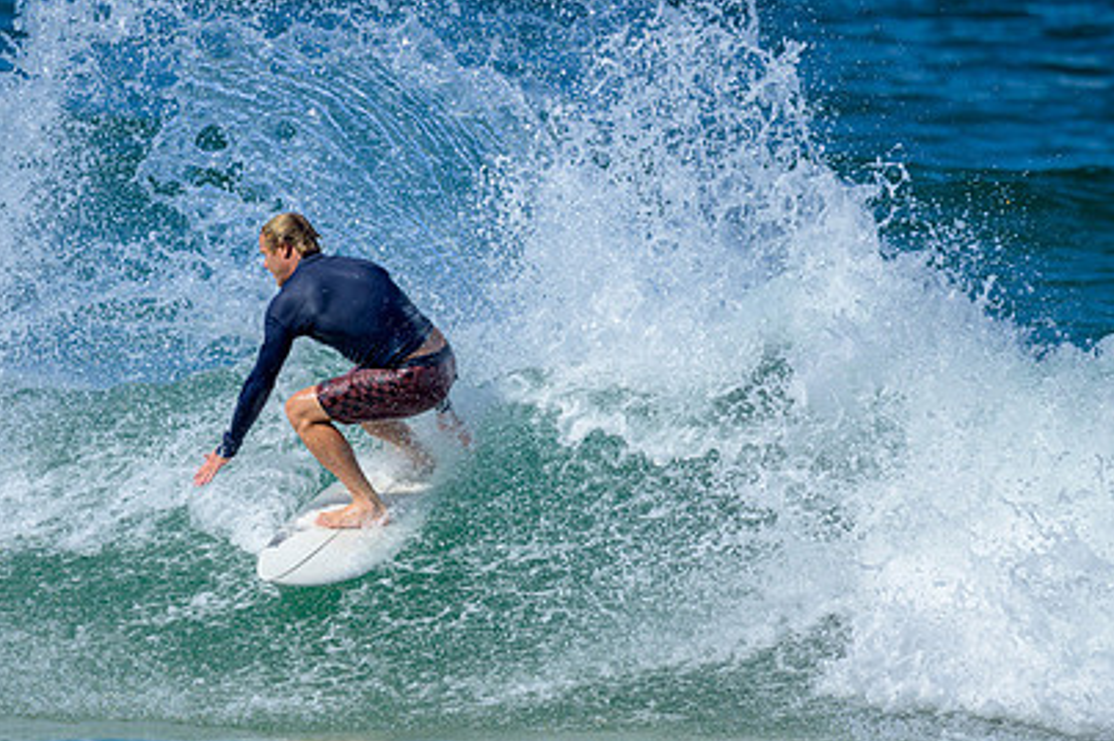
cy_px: 525
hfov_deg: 1.8
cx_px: 394
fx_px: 35539
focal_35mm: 1149
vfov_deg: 1.2
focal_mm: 800
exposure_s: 1/2500
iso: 320
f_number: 6.3
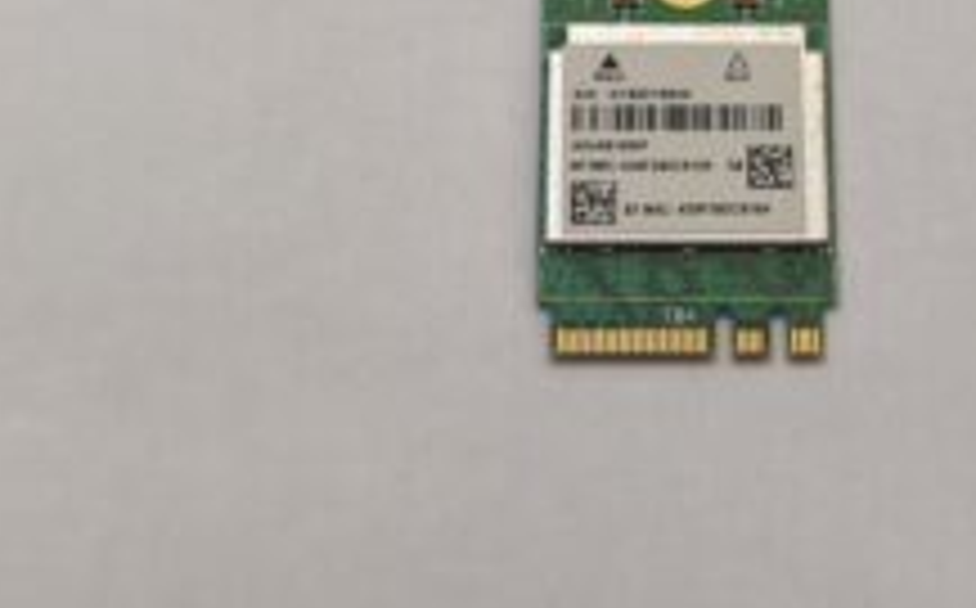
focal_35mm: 60
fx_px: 1594
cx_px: 679
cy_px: 155
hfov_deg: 33.6
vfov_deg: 21.4
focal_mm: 6.57
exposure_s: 1/50
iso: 400
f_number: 1.6
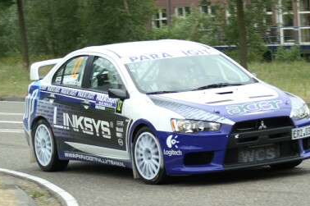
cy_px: 124
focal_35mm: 179
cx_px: 182
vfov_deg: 7.7
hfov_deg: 11.5
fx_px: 1538
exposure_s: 1/200
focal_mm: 75
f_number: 6.3
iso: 100
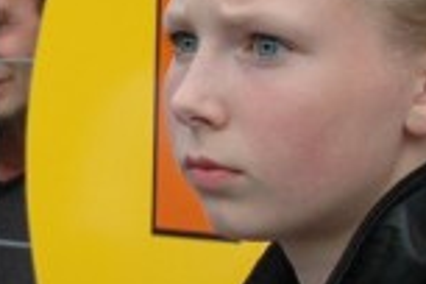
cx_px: -348
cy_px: 319
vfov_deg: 7.3
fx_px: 2224
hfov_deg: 10.3
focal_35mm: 188
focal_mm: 24
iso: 500
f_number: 4
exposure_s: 1/1600
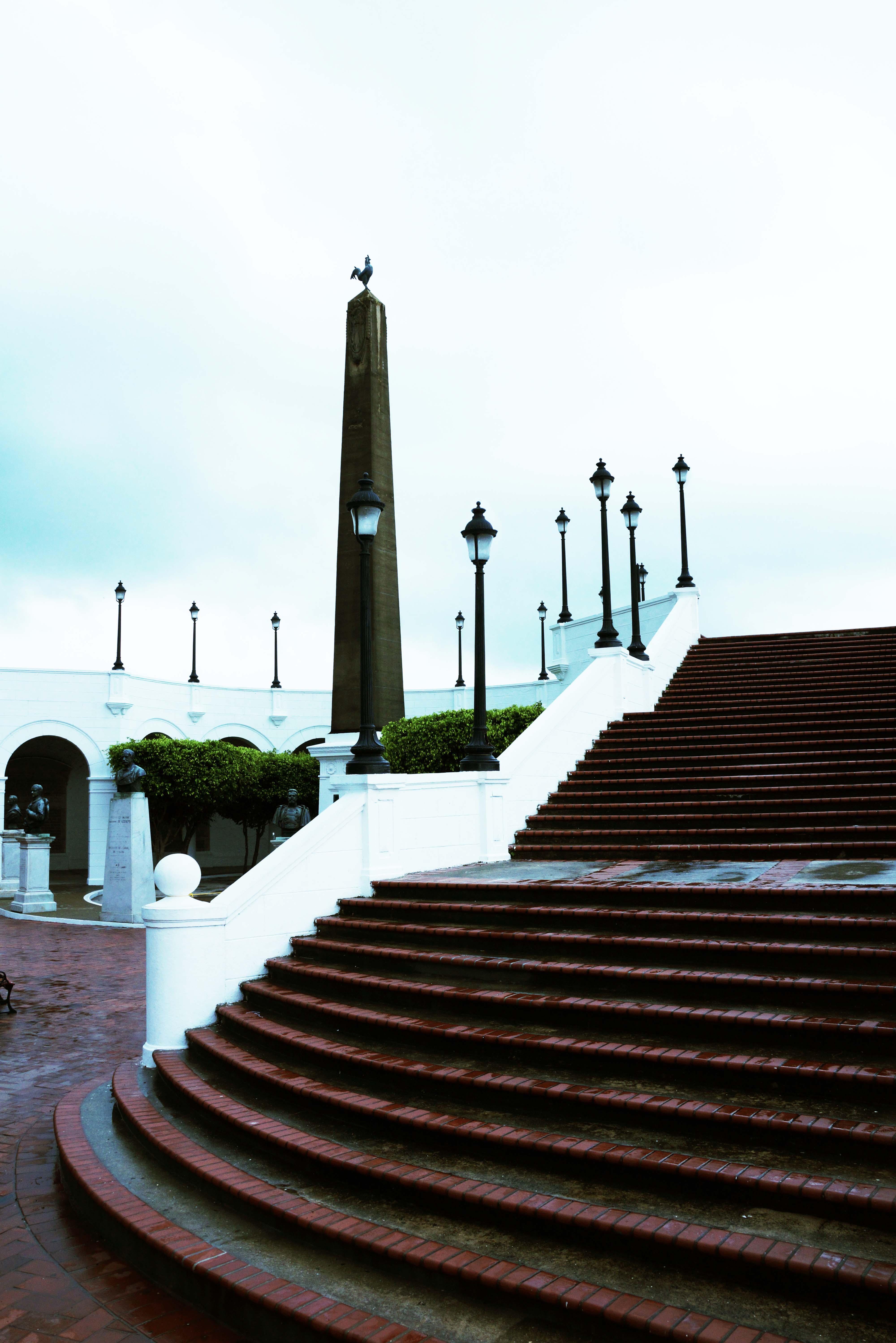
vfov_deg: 61.9
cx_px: 448
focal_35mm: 30
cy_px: 672
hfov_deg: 43.6
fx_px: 1120
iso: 100
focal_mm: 20
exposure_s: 1/100
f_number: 11
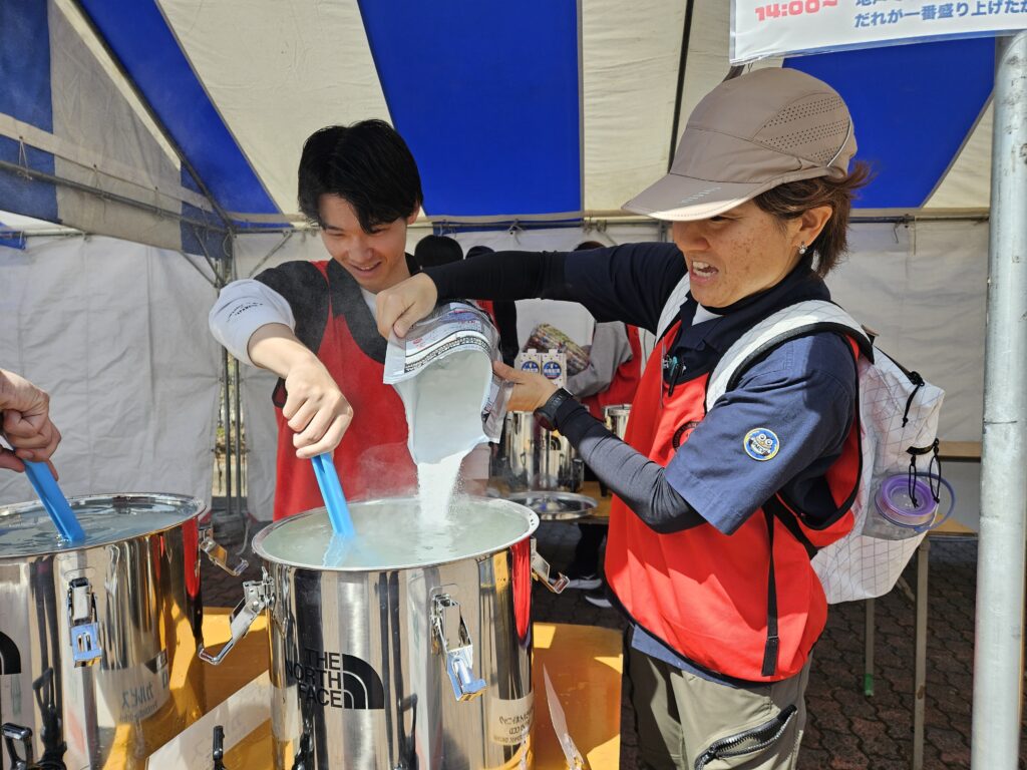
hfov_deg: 73.9
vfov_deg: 58.9
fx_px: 682
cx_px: 514
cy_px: 385
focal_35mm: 23
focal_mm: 5.4
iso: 40
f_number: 1.8
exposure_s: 1/1123
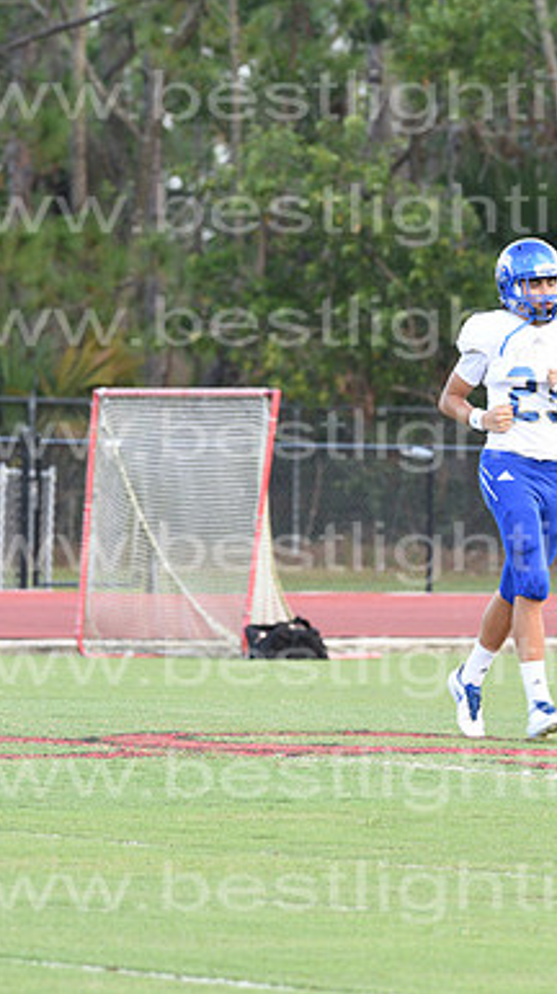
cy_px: 497
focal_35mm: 474
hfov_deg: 2.6
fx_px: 12470
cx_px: 500
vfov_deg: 4.6
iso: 800
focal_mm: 300
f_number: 7.1
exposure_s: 1/125
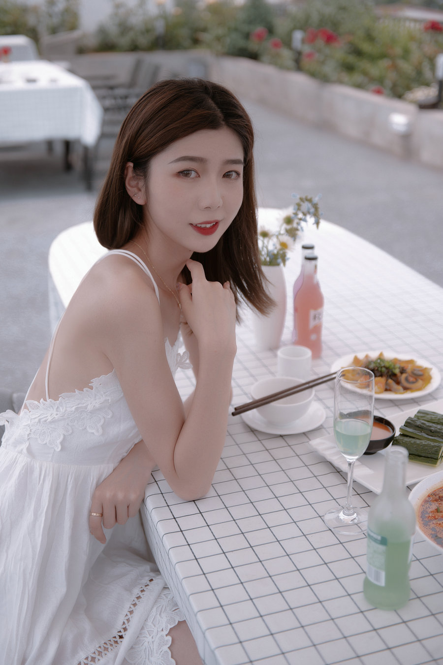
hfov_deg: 28.1
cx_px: 222
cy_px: 332
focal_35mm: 48
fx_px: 886
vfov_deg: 41.1
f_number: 2.8
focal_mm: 48
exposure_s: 1/2500
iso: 250
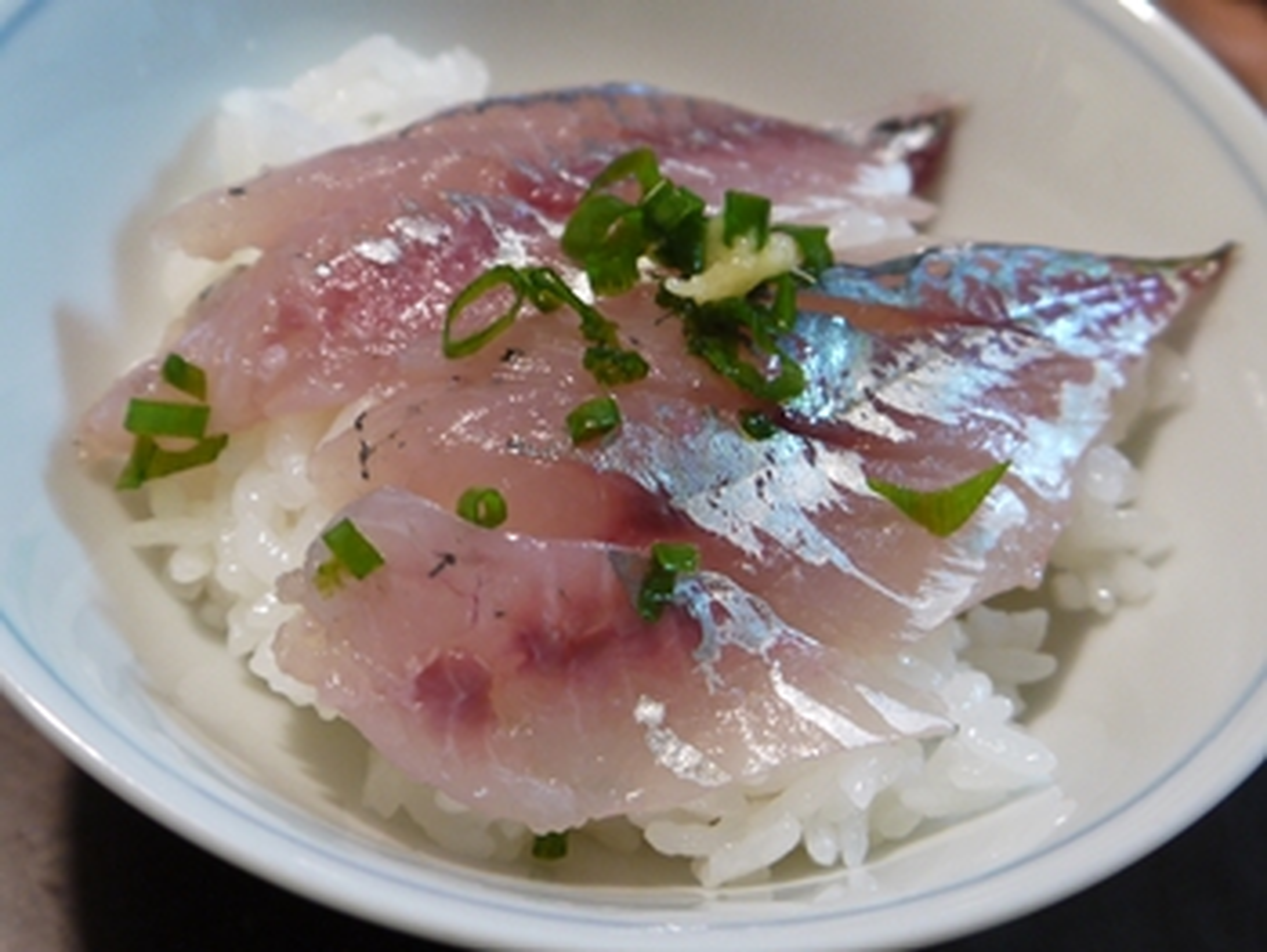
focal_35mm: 42
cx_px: 634
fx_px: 1538
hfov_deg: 44.8
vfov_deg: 34.4
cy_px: 476
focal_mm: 15
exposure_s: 1/25
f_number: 3.6
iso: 400
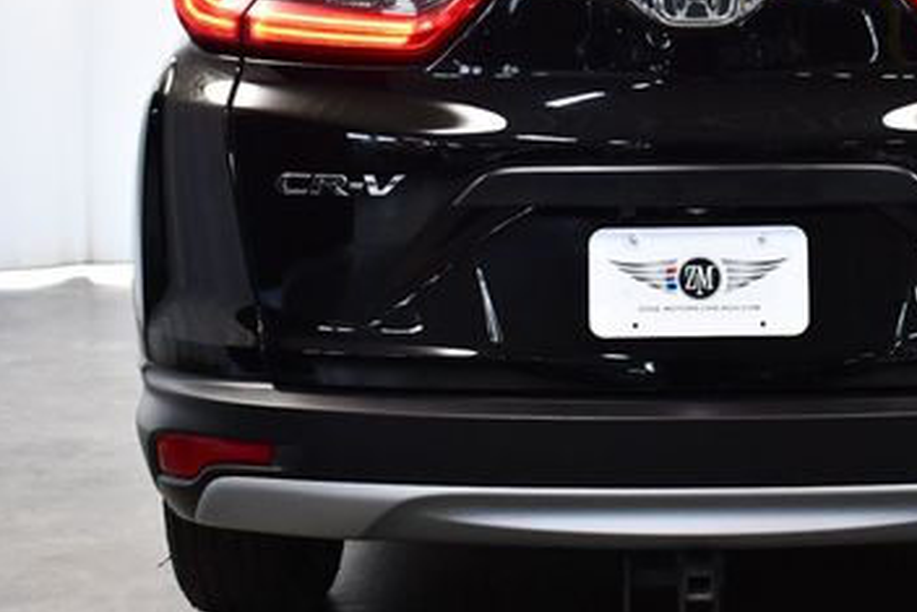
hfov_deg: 25.0
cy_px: 148
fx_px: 2039
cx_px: 698
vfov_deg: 17.0
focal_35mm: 80
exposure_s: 1/125
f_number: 3.8
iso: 1100
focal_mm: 22
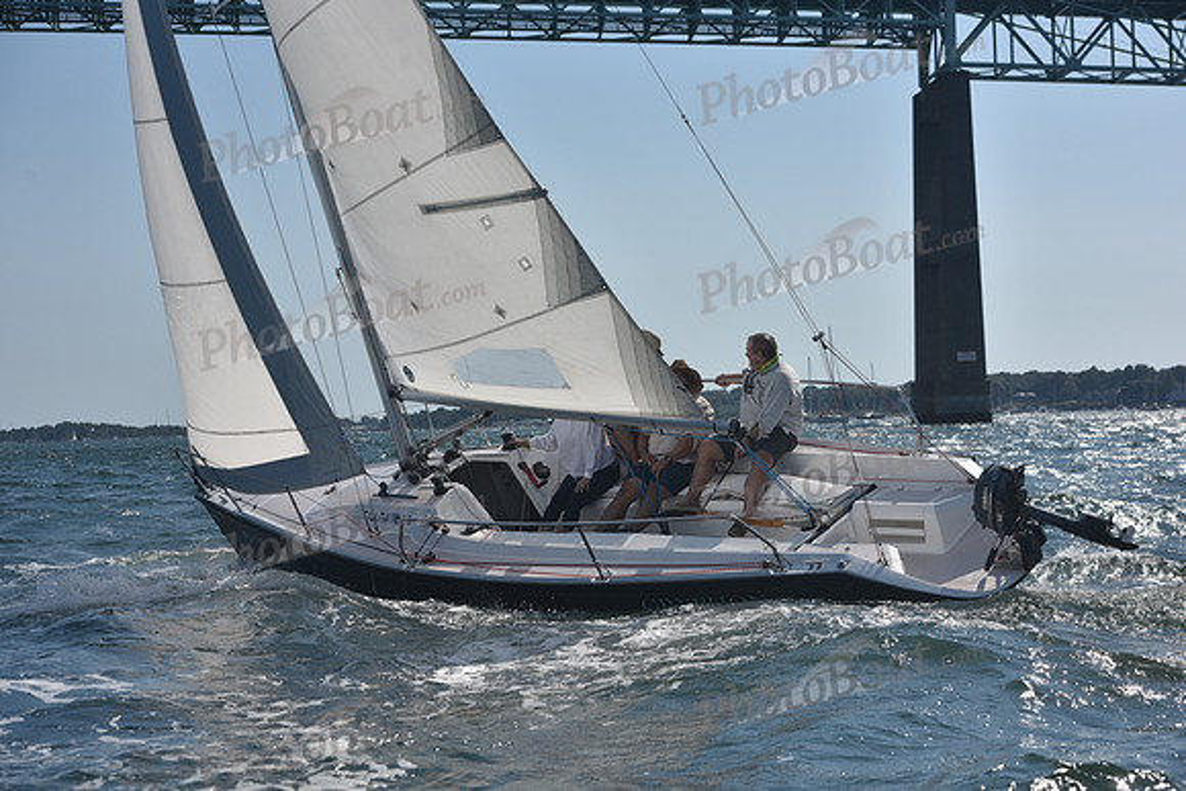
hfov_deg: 28.8
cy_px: 396
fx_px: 2307
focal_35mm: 70
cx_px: 593
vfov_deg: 19.5
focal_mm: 70
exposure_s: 1/1000
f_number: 7.1
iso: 250
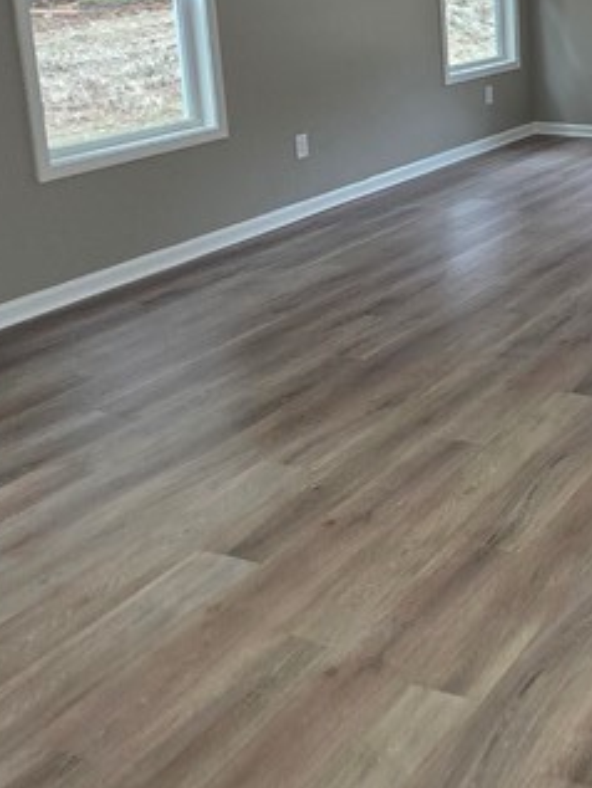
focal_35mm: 42
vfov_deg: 42.3
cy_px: 134
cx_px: 719
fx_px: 957
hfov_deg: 29.4
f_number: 1.9
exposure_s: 1/120
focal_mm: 2.2
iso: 200
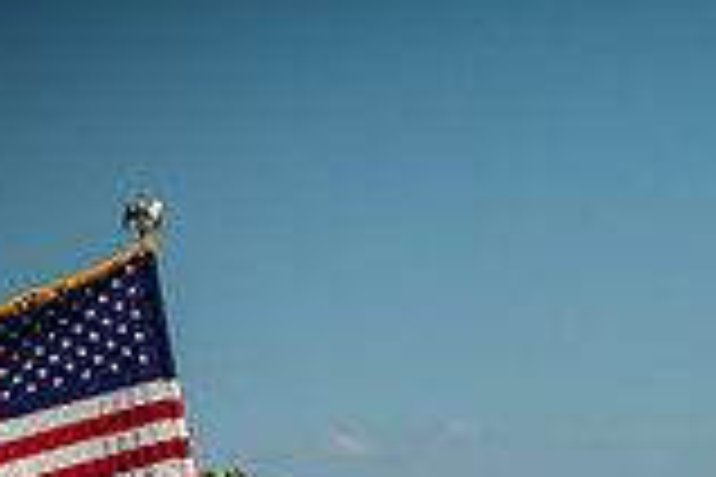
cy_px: 742
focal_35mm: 274
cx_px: 842
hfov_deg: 7.5
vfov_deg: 5.0
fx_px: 5449
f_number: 7.1
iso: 200
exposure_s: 1/1600
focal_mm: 50
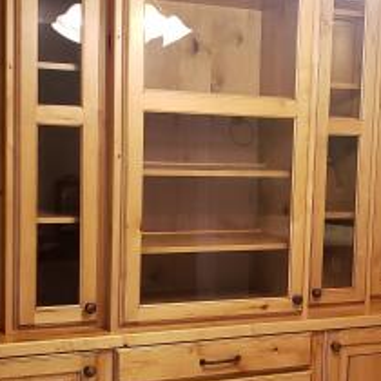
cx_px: 307
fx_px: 872
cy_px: 258
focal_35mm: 70
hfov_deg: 24.3
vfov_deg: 24.5
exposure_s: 1/40
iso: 320
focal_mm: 4.3
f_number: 2.4
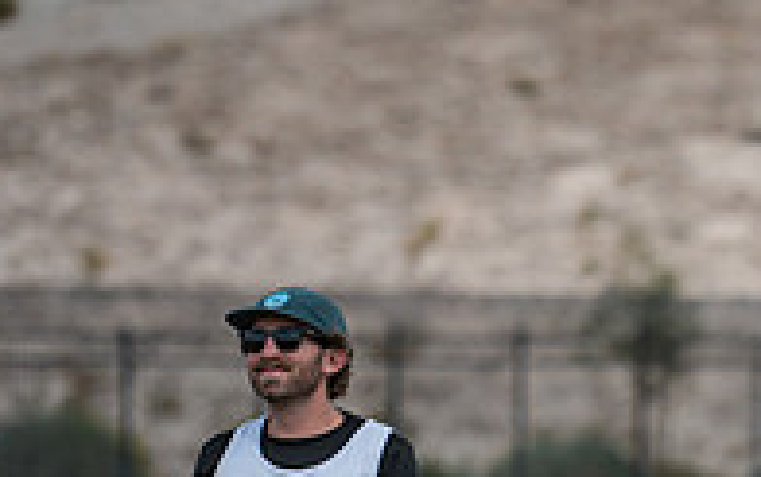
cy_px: 698
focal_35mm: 661
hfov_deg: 3.2
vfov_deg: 2.0
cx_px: 1002
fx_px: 13725
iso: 160
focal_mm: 200
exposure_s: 1/3200
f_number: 3.2
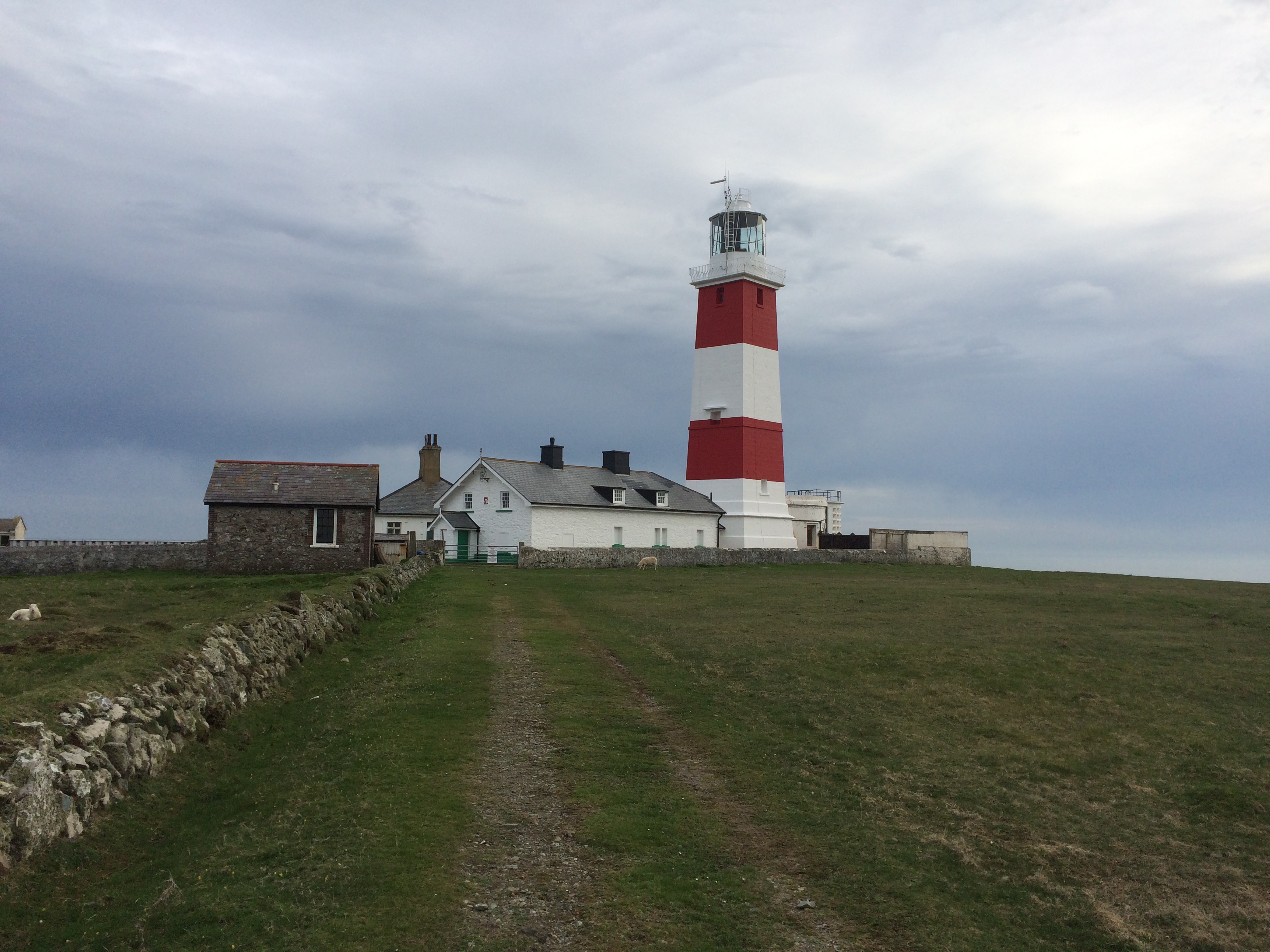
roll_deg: +1.0
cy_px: 476
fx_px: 1064
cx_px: 635
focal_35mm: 29
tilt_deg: +3.2
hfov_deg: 61.7
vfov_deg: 48.2
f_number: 2.2
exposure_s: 1/1520
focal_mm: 4.15
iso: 32
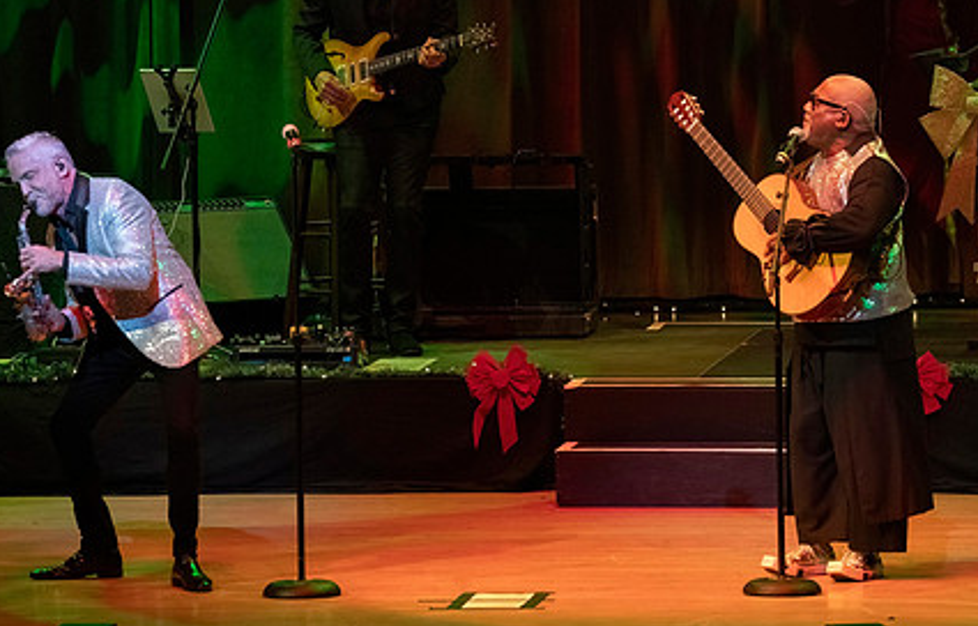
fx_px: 9875
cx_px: 470
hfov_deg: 5.7
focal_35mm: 368
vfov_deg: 3.6
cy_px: 309
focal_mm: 265
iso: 5000
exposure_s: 1/320
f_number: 7.1
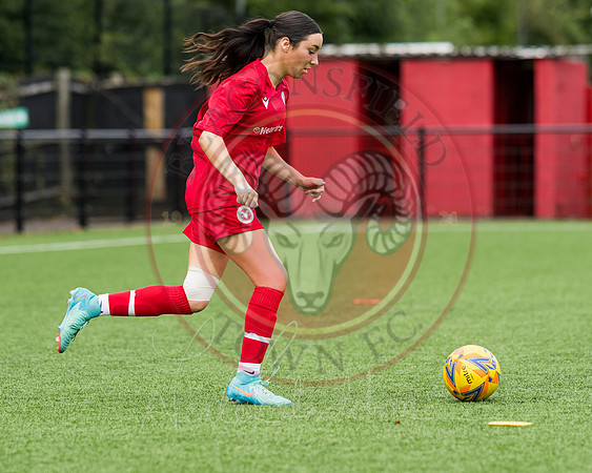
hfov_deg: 7.4
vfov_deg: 6.0
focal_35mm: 260
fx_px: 4548
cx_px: 264
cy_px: 270
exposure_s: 1/4000
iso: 200
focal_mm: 135
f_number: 2.2
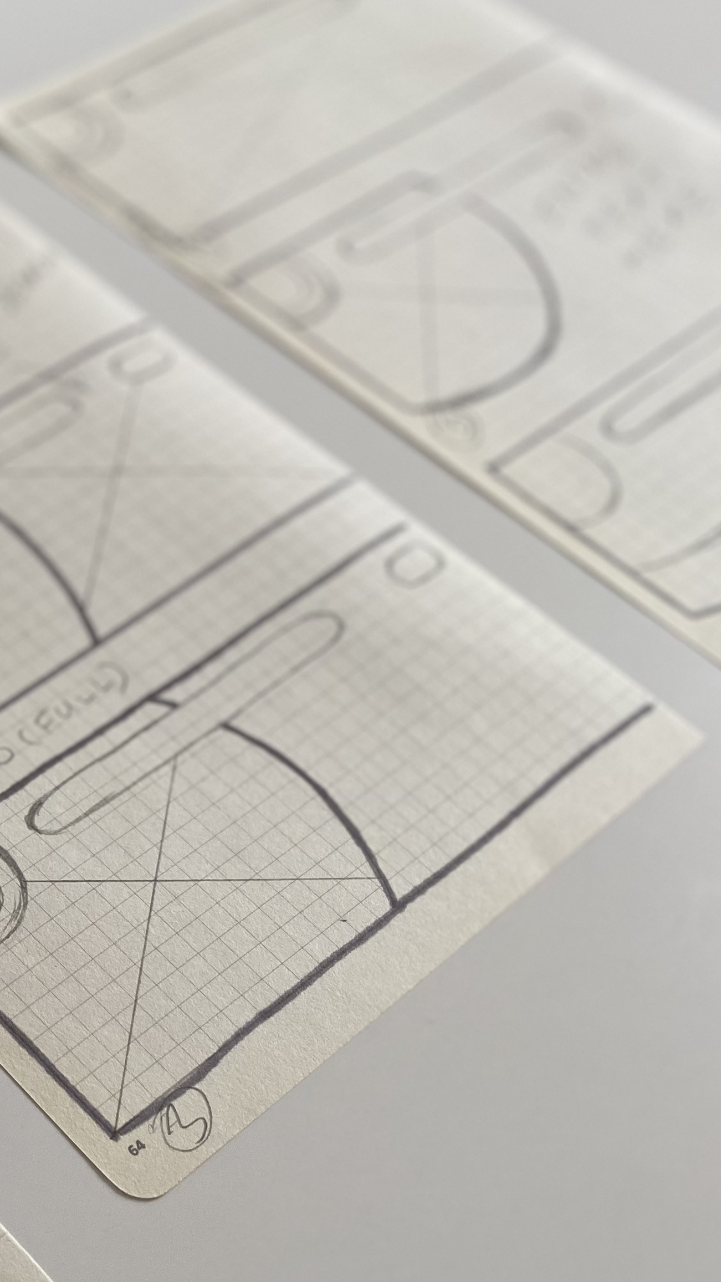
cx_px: -226
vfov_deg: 42.6
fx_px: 1631
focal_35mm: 48
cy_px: 802
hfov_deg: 22.2
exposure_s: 1/121
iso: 100
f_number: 1.8
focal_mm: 4.25
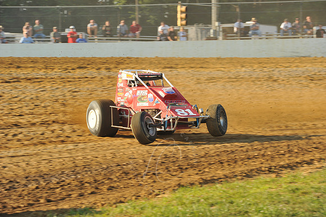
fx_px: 1312
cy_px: 108
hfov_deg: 14.2
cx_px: 163
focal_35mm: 145
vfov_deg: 9.5
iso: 400
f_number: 9
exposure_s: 1/320
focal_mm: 145
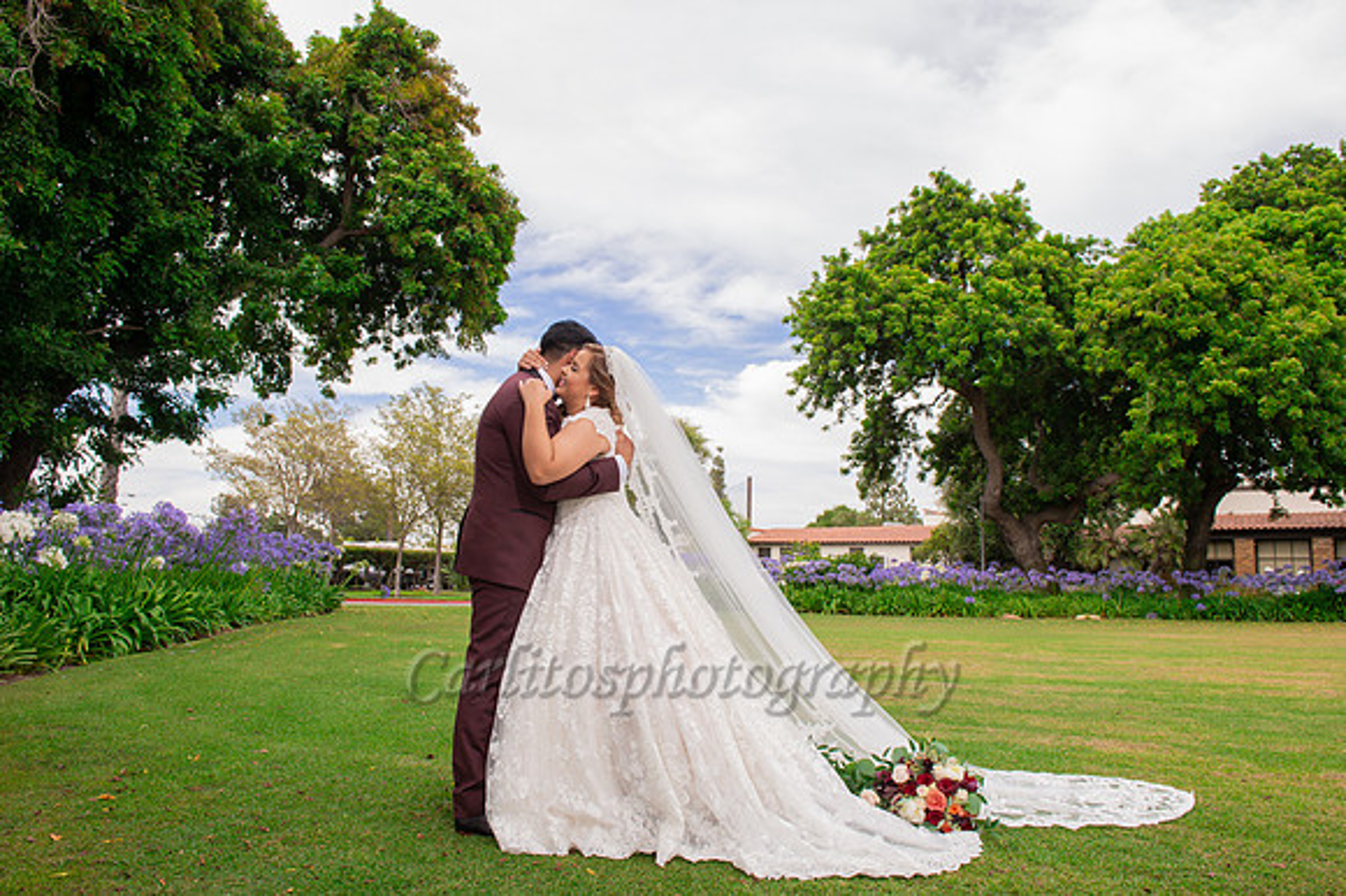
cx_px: 673
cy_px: 448
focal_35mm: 24
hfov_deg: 73.8
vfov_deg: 53.1
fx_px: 897
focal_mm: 24
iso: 400
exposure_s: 1/250
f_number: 8
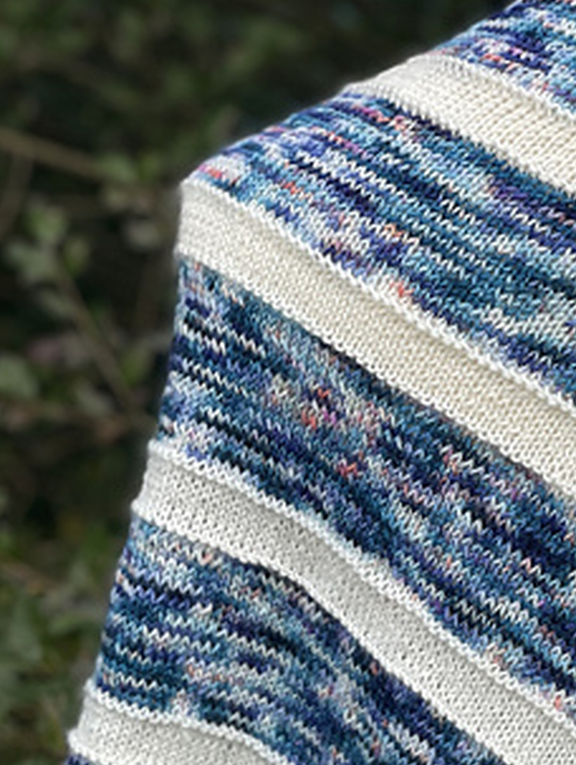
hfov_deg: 10.9
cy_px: 644
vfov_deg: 14.5
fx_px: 2989
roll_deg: -2.7
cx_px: 579
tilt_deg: -13.1
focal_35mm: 135
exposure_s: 1/469
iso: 20
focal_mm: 7.5
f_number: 2.2
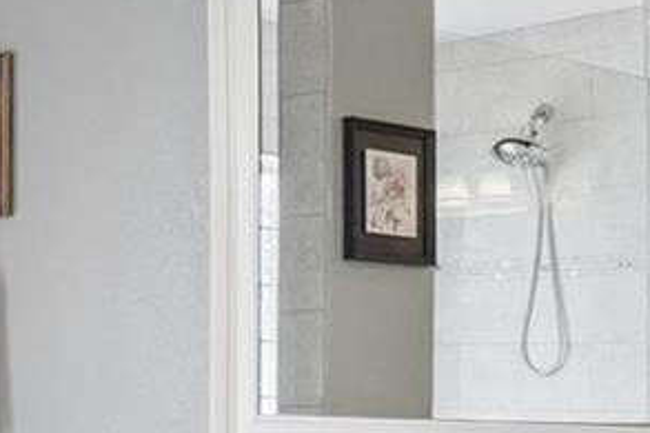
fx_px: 1480
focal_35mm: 82
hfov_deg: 20.1
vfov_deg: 16.3
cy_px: 444
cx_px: -413
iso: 320
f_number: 8
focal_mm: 10
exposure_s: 1/30
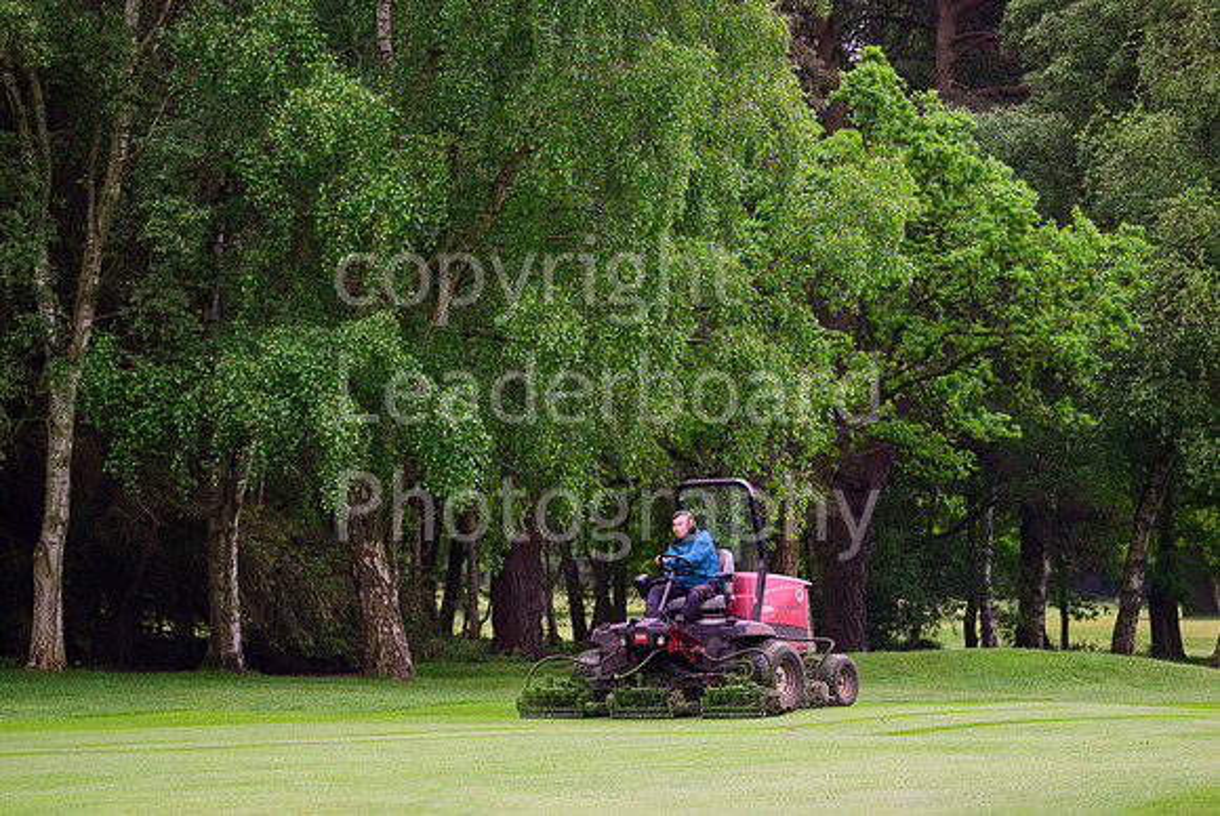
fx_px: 7037
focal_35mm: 207
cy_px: 422
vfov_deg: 6.6
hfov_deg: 9.9
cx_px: 634
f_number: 4
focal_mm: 200
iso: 1000
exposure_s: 1/800
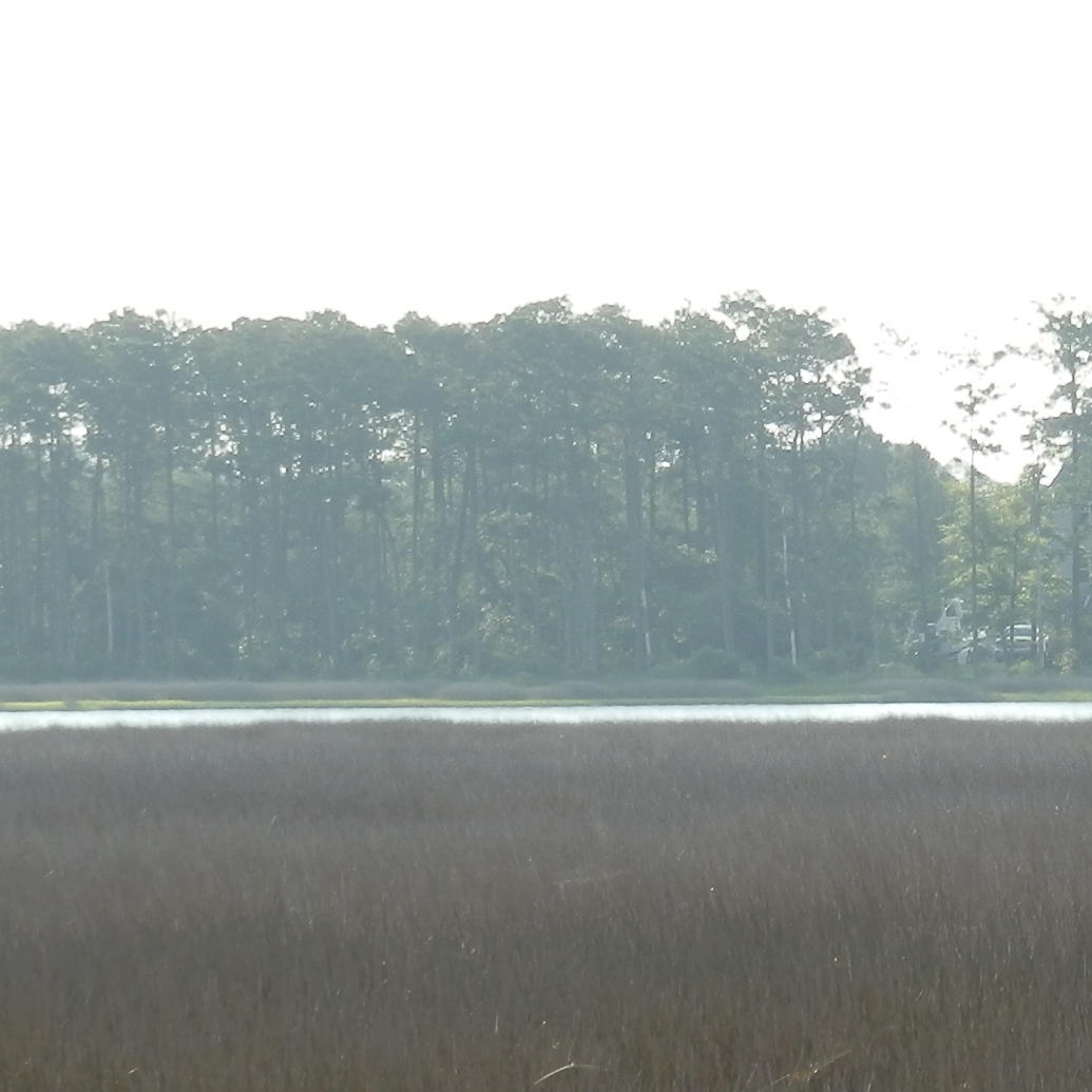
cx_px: 1000
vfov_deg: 5.3
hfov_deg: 5.3
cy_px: 1060
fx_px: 11706
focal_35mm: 328
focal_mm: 22.9
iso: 80
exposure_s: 1/200
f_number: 5.3
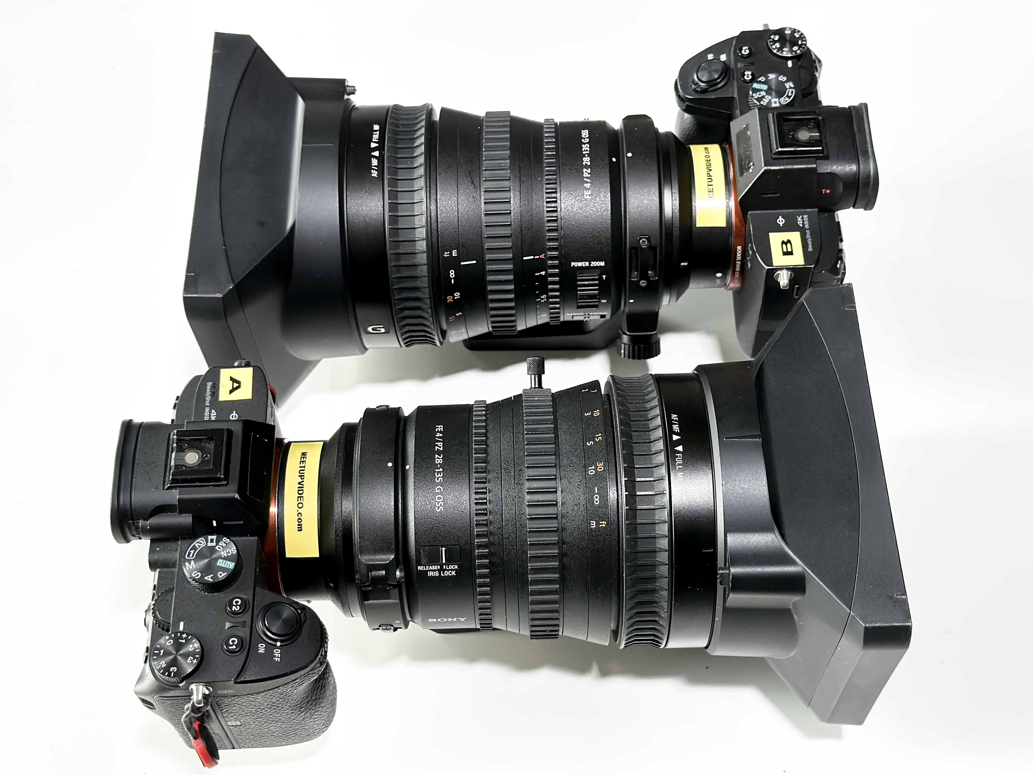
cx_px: 516
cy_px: 388
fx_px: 1432
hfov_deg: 39.7
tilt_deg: -57.8
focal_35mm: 48
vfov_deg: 30.3
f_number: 1.78
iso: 200
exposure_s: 1/60
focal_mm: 6.86
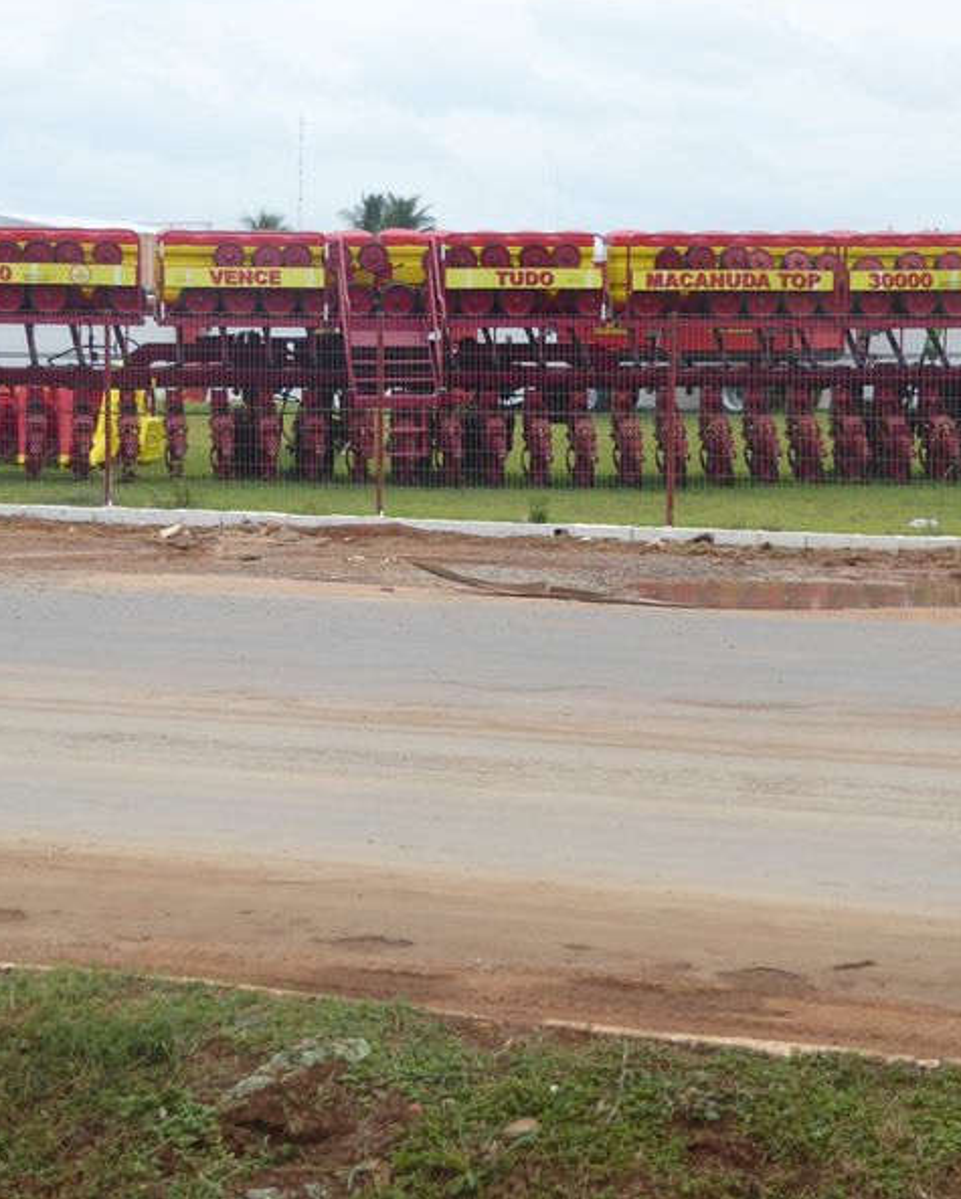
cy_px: 594
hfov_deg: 14.8
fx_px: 3695
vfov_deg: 18.4
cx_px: 380
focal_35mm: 104
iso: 80
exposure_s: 1/250
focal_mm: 13.2
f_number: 4.6
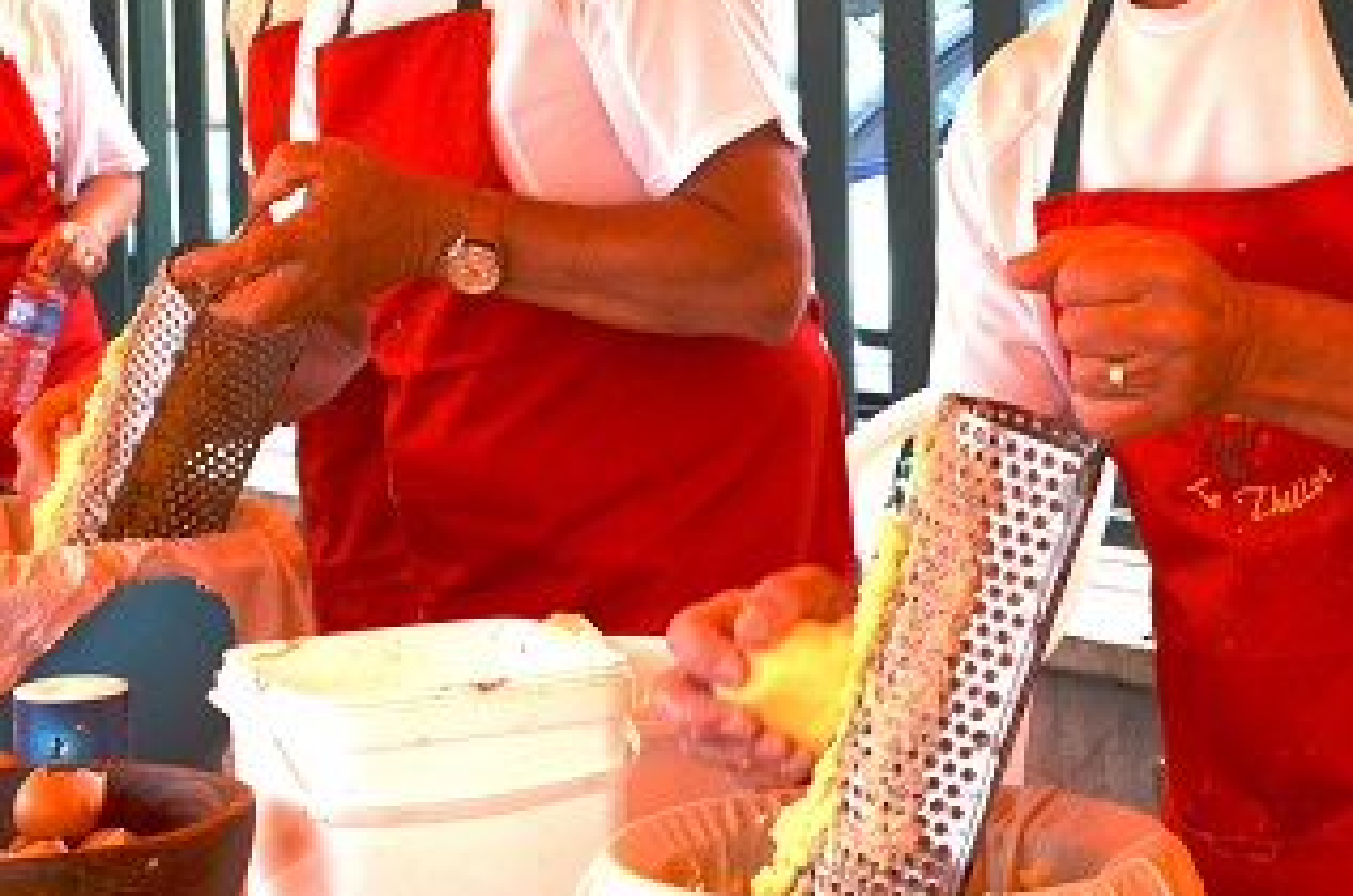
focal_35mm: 106
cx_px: 734
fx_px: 3976
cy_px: 139
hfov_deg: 19.3
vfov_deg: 12.8
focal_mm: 32
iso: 160
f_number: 8
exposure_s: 1/250
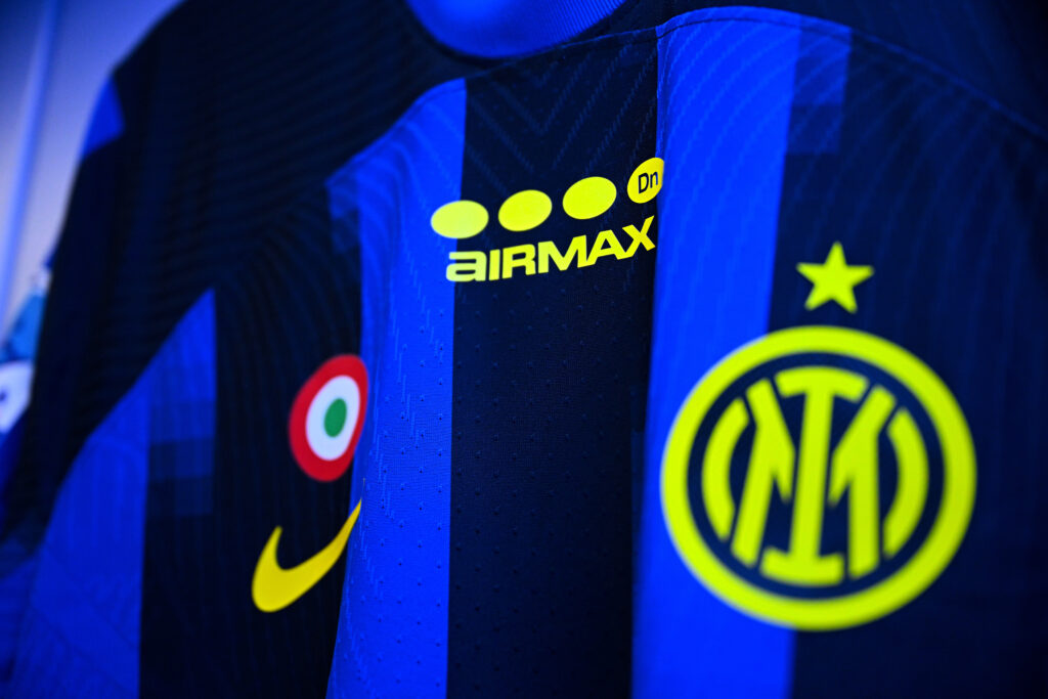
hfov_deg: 42.7
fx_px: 1339
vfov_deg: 29.3
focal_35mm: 46
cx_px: 524
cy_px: 350
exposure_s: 1/200
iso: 1600
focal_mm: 46
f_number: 2.8
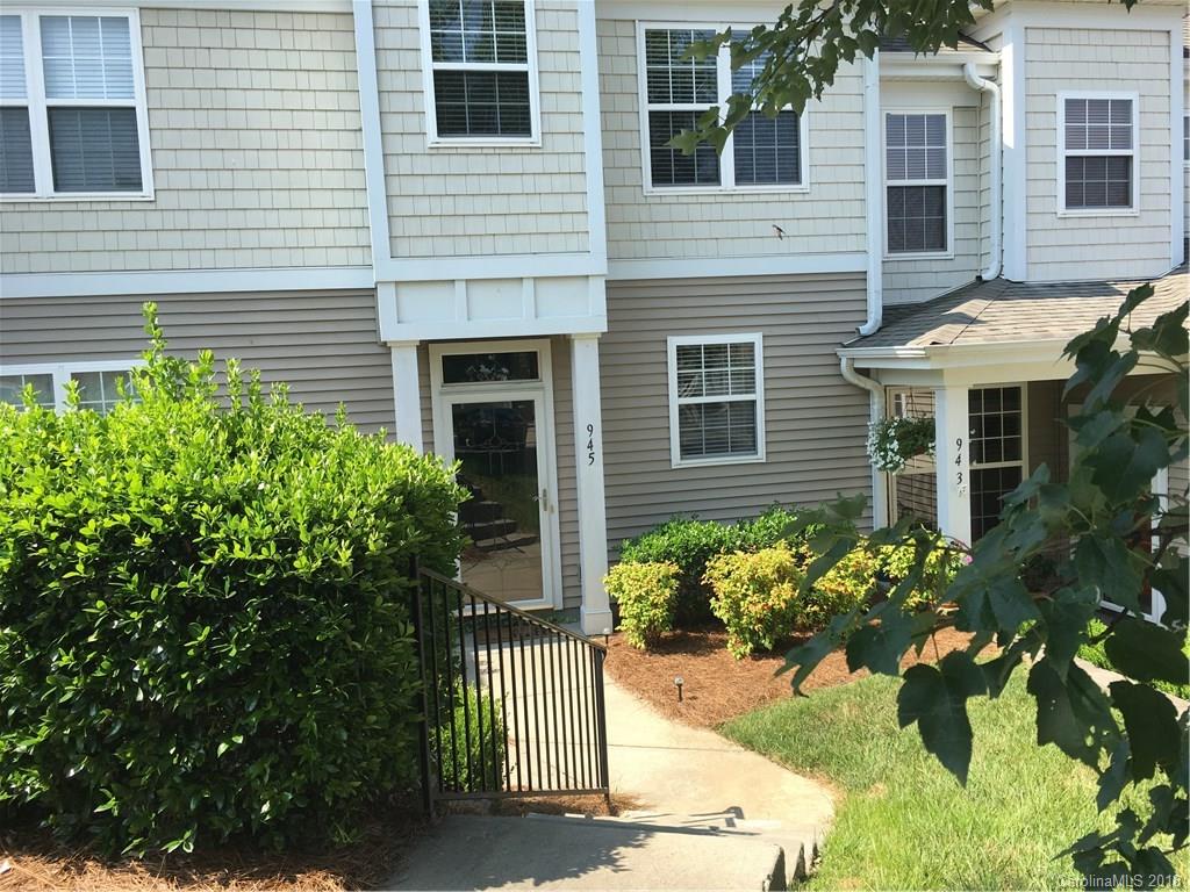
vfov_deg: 48.2
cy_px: 446
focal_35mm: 29
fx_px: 997
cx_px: 595
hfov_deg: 61.7
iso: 25
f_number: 2.2
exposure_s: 1/553
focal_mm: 4.15
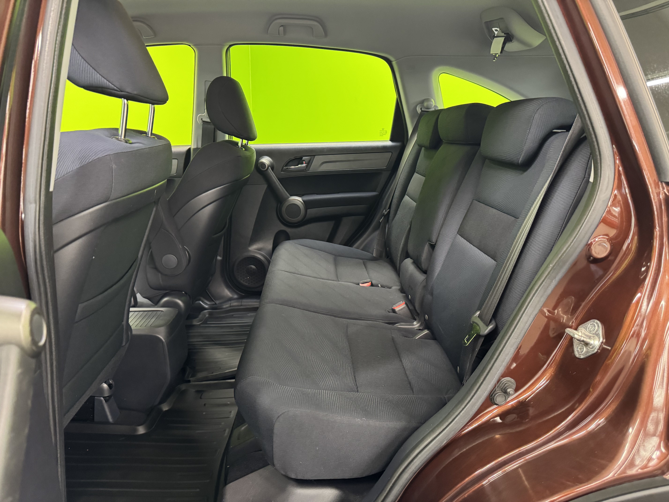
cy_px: 251
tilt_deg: -12.8
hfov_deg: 71.6
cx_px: 334
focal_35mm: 24
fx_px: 464
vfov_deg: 56.8
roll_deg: +0.1
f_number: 1.78
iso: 640
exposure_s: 1/33
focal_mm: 6.76
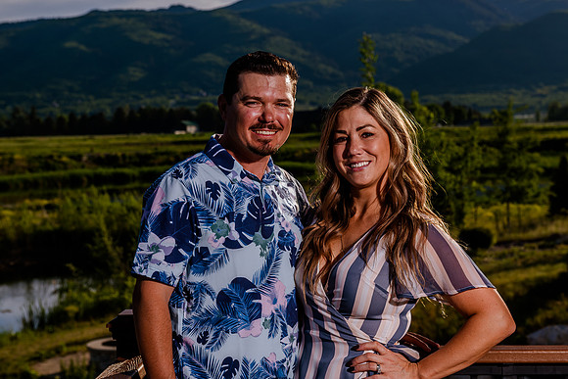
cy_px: 172
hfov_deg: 26.5
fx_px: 1208
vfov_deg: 17.8
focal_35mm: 77
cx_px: 284
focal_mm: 70
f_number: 8
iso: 160
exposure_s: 1/400
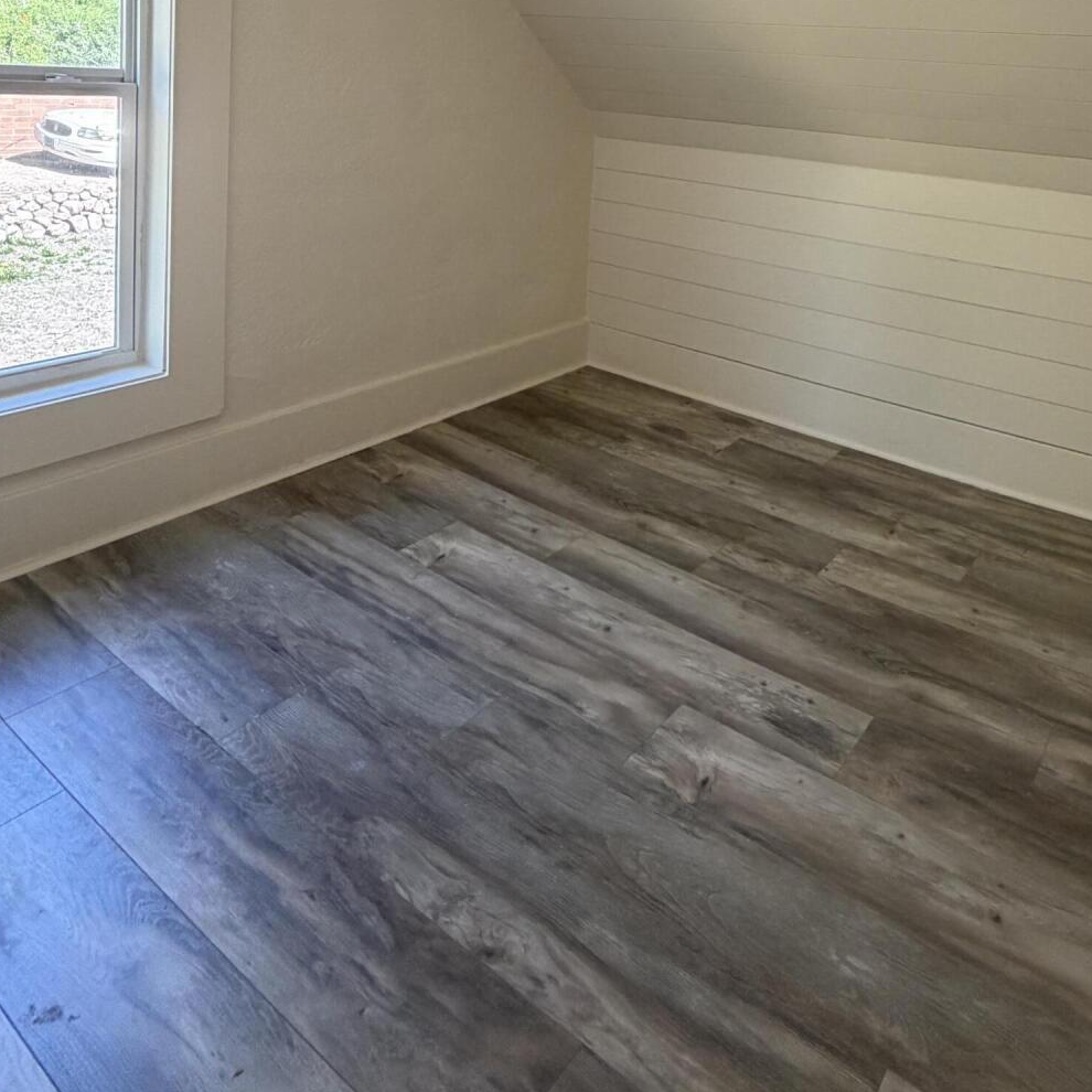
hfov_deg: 61.4
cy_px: 151
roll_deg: -3.5
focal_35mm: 25
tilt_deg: -3.4
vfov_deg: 56.1
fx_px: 892
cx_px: 729
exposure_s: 1/120
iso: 250
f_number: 2.2
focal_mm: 2.22
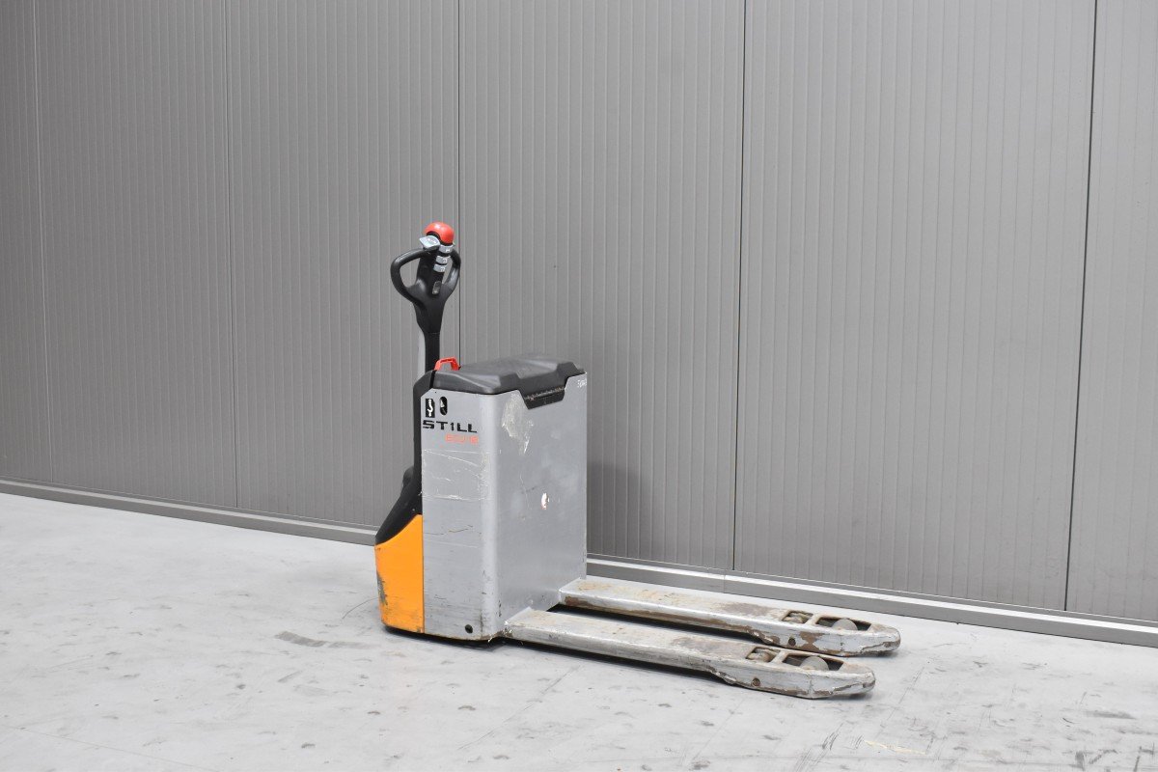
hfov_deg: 51.3
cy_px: 386
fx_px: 1206
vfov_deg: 35.5
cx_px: 579
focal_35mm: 38
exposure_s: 1/25
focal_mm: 25
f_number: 5.6
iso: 1600
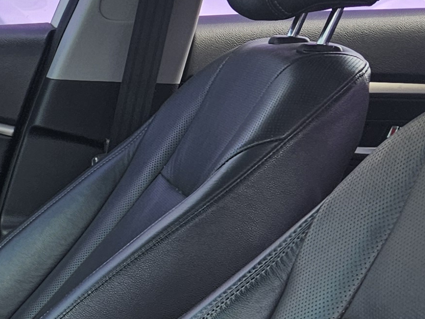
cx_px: -237
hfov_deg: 16.6
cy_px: 384
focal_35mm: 106
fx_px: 1301
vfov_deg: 13.6
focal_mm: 5.4
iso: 40
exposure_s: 1/417
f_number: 1.8
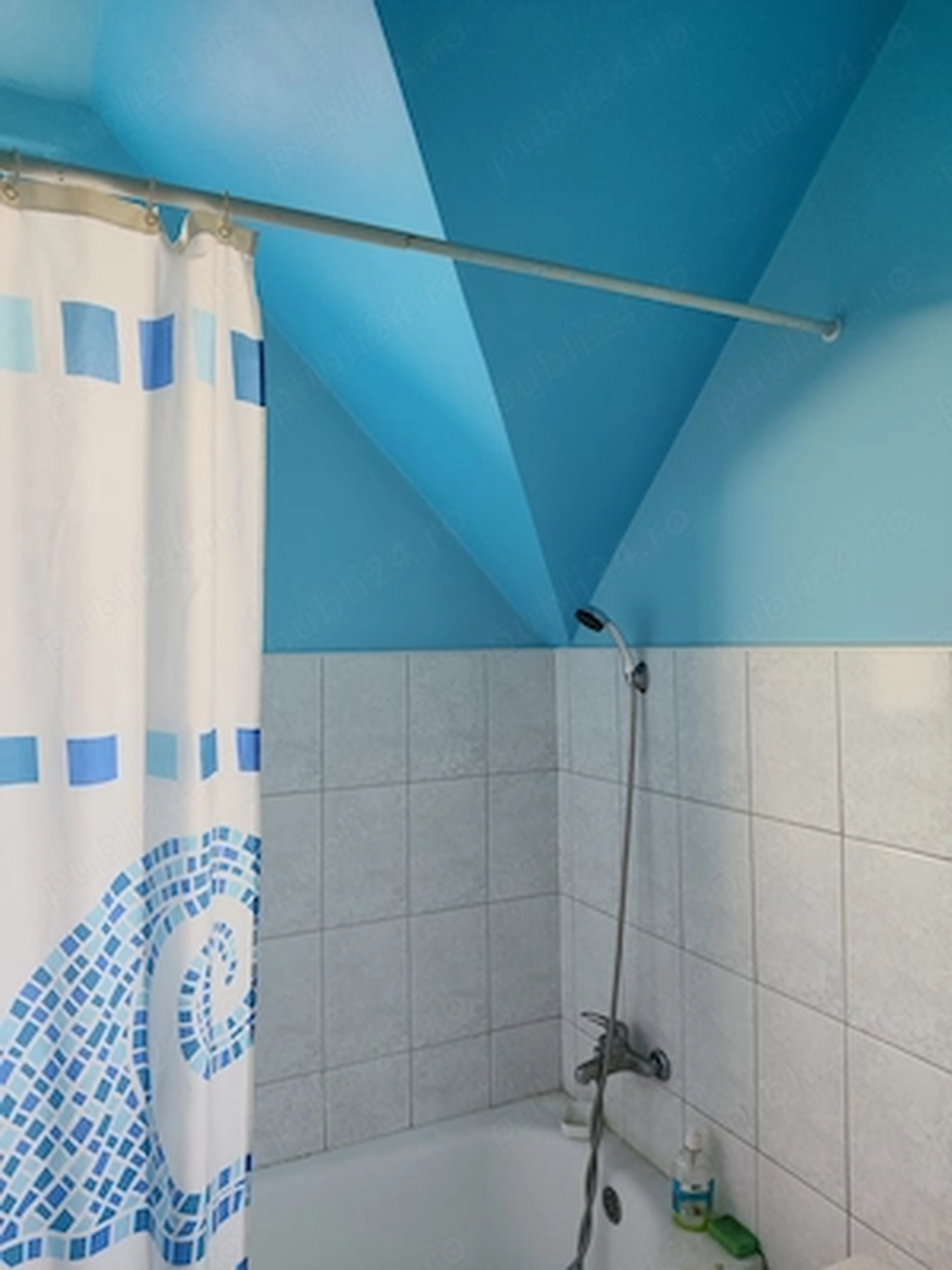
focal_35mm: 24
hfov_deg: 56.8
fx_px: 880
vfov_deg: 71.6
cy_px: 635
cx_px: 476
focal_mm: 5.24
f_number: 1.7
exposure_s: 1/50
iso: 195
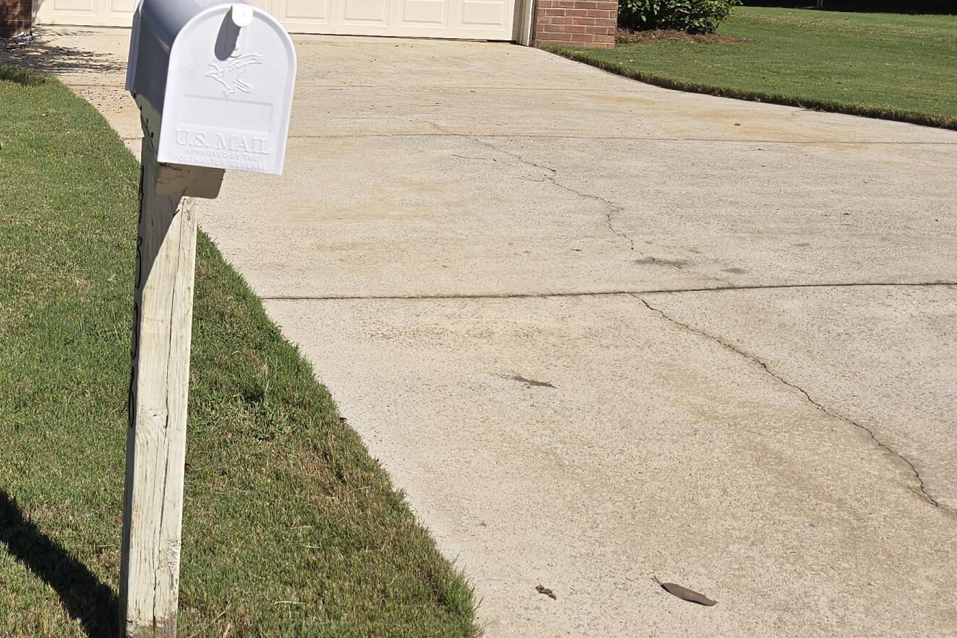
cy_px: 21
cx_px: -88
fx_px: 1435
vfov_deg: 24.1
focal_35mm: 54
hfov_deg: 32.5
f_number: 1.7
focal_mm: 6.3
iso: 12
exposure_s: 1/1186
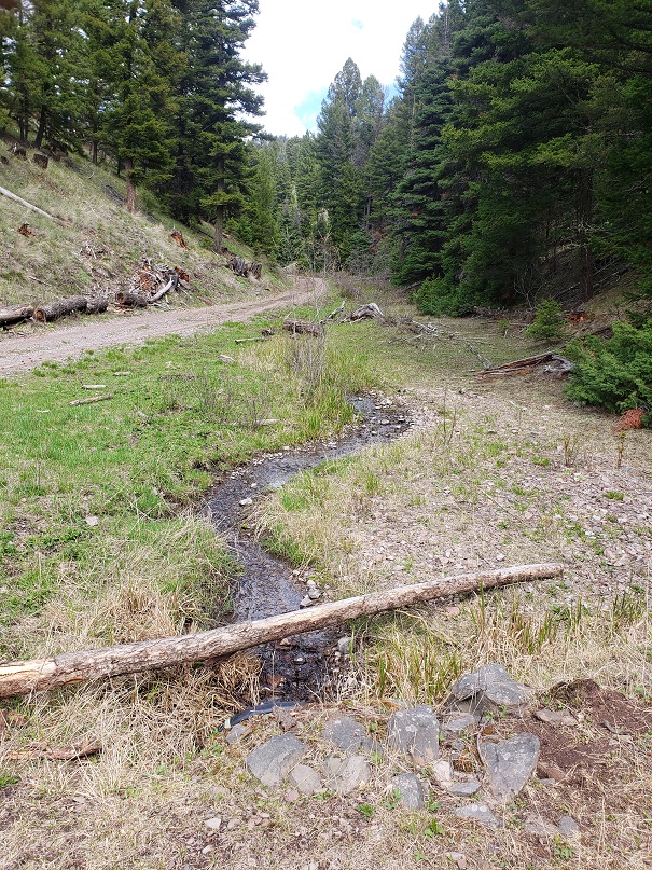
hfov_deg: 53.1
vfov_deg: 67.3
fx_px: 653
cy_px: 435
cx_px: 326
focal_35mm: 26
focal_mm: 4.3
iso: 50
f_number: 2.4
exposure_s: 1/342
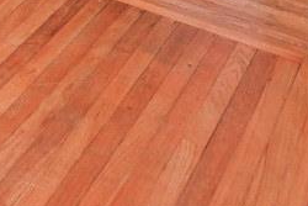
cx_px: -298
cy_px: -385
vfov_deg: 11.2
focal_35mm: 84
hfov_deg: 17.6
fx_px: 719
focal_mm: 14
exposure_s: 1/60
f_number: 4
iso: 800
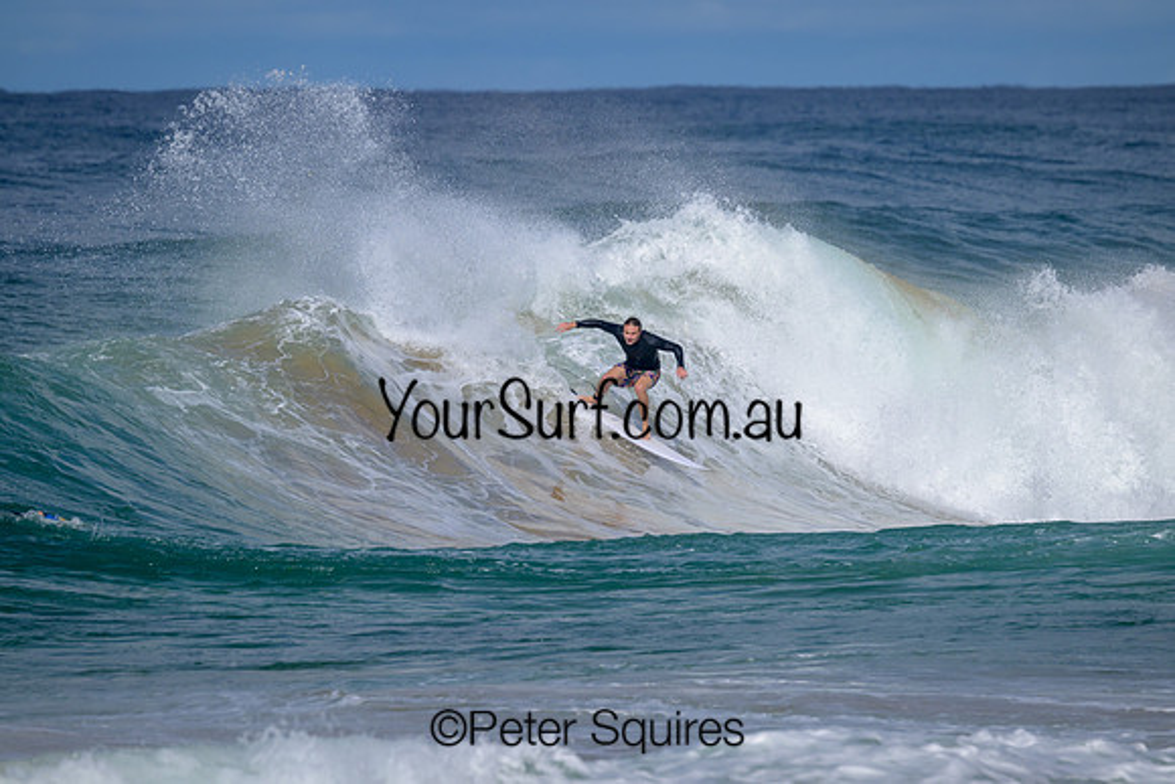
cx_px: 588
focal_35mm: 575
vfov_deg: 2.4
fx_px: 18760
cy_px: 392
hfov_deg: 3.6
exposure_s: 1/2000
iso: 320
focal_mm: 560
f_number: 11
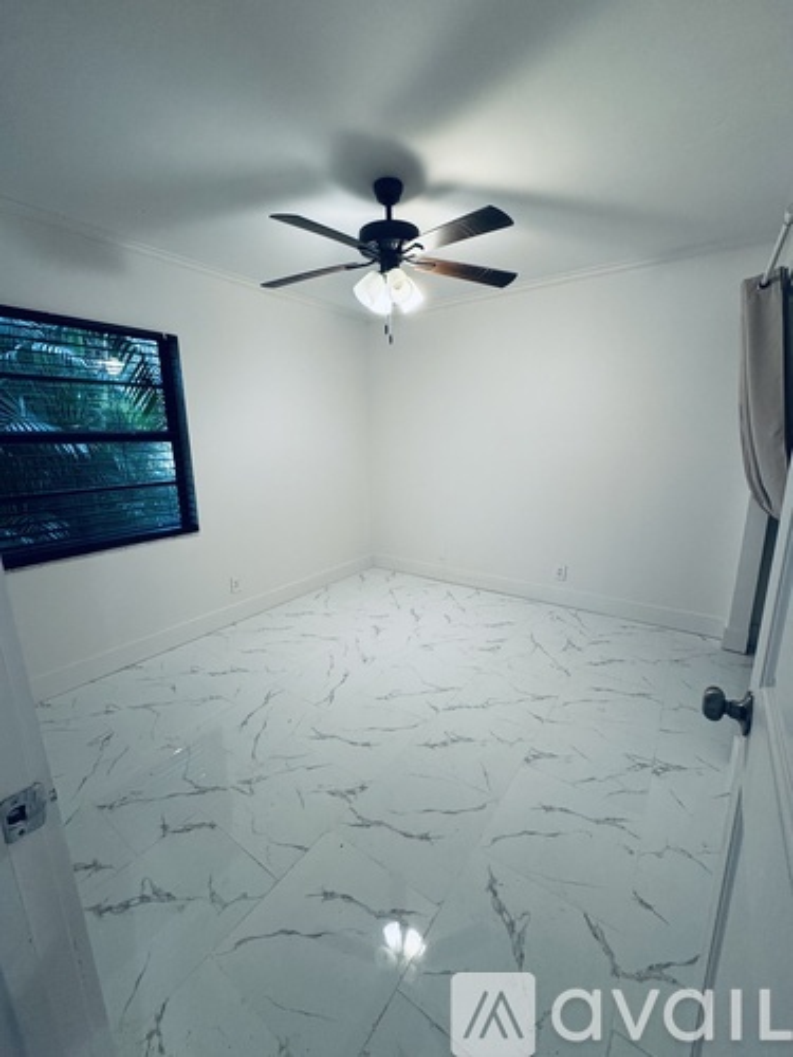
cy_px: 528
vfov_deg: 102.1
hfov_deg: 85.7
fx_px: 428
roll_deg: +1.1
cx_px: 396
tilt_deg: -13.0
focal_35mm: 14
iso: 200
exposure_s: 1/60
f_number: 2.2
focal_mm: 2.22
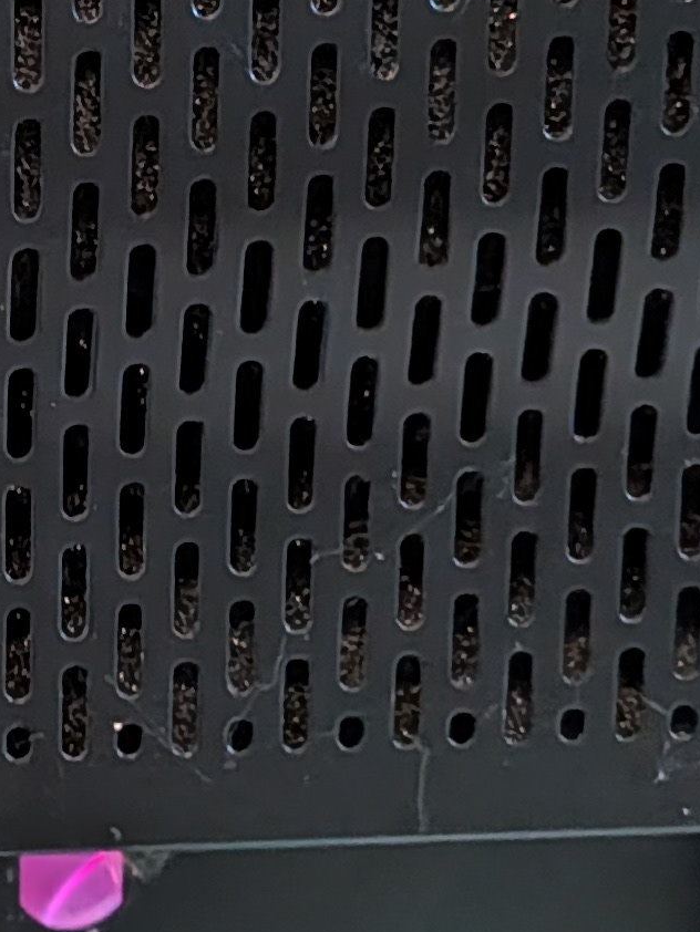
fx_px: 3072
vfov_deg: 17.3
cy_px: 496
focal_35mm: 114
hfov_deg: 12.4
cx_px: -346
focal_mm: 4.53
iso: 302
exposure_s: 1/60
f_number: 1.7
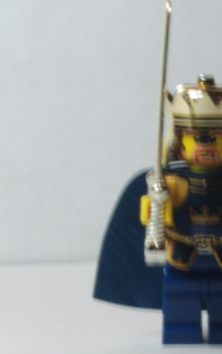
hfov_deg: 8.0
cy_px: 169
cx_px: 199
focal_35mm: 164
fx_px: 1587
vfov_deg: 12.8
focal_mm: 42
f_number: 32
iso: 100
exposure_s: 1/1.6
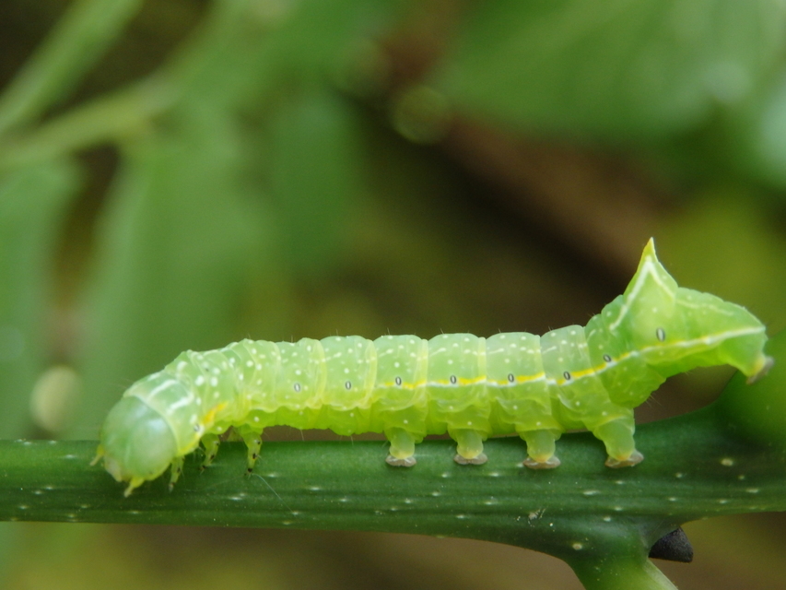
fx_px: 1499
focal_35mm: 66
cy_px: 295
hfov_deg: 29.4
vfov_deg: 22.3
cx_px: 393
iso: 320
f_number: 4.4
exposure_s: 1/100
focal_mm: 11.9
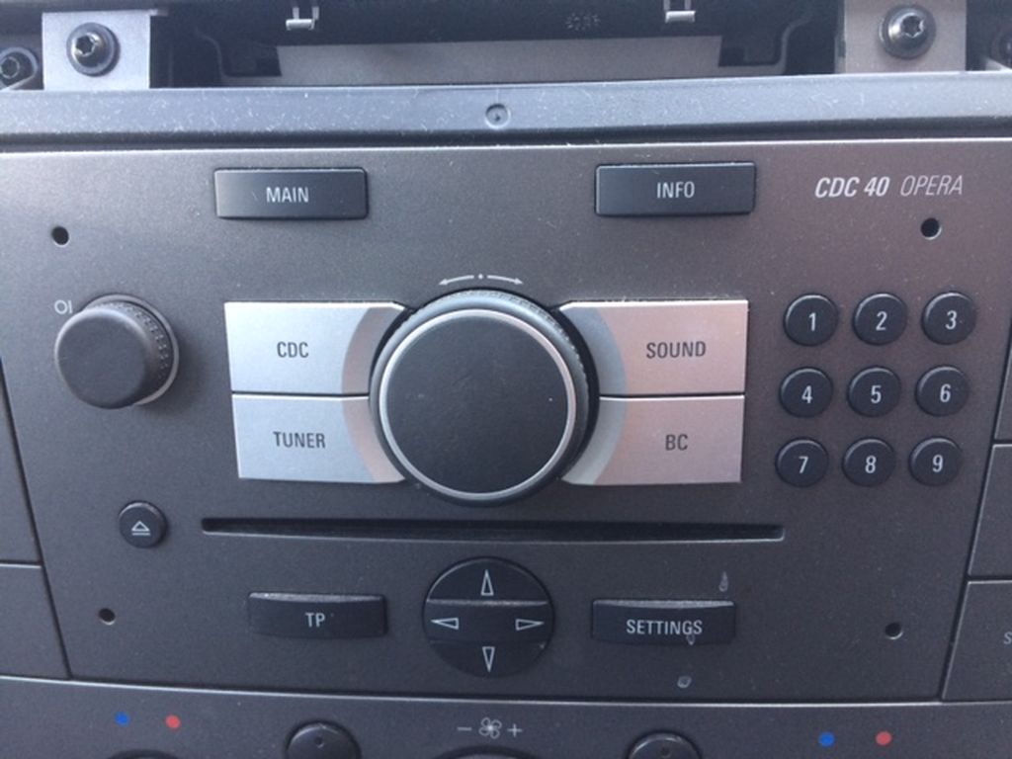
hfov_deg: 61.7
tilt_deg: -18.8
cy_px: 380
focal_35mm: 29
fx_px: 848
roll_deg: -2.1
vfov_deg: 48.2
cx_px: 506
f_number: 2.2
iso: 50
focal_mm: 4.15
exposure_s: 1/33
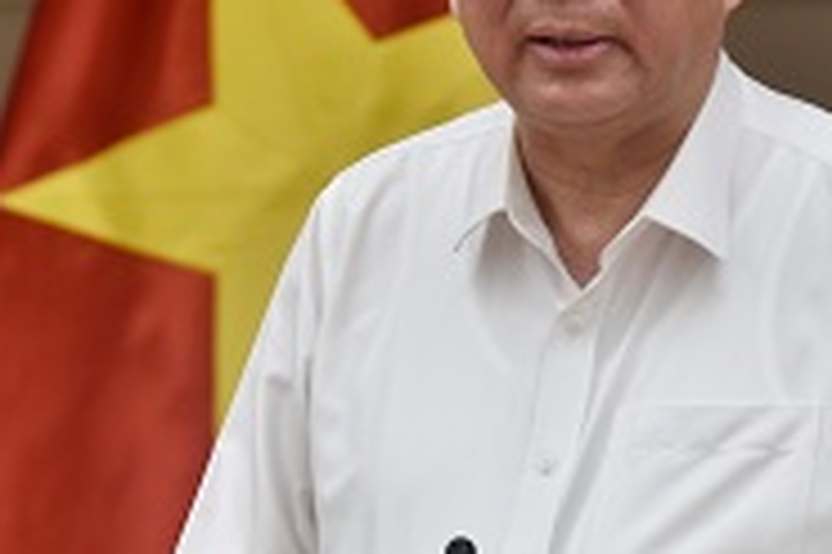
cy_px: 234
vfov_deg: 2.5
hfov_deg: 3.8
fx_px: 12492
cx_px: 198
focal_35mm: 541
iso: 800
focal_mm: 200
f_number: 3.5
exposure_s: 1/200
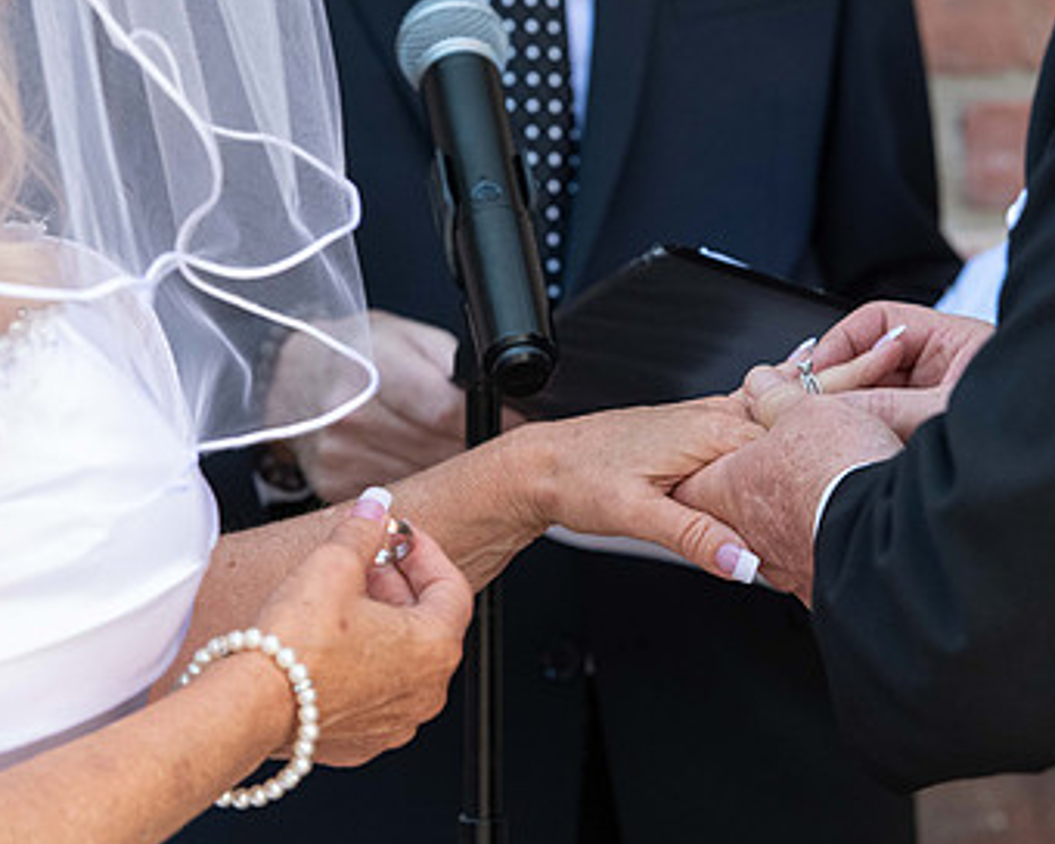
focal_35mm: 240
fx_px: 7494
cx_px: 686
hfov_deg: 8.0
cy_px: 408
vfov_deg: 6.4
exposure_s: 1/640
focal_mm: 150
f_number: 5
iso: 1250
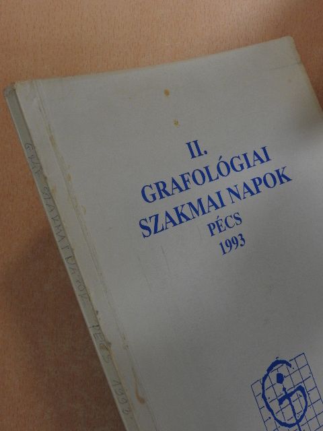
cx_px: 162
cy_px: 216
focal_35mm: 50
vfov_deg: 38.2
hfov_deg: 29.1
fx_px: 622
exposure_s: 1/25
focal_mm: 9
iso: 400
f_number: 4
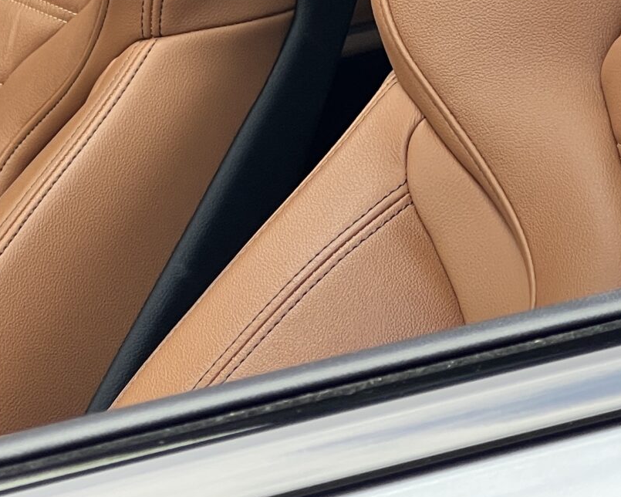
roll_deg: +2.9
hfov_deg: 8.1
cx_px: 199
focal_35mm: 239
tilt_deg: -3.9
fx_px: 4393
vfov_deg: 6.4
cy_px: -197
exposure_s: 1/99
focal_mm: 9
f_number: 2.8
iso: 64
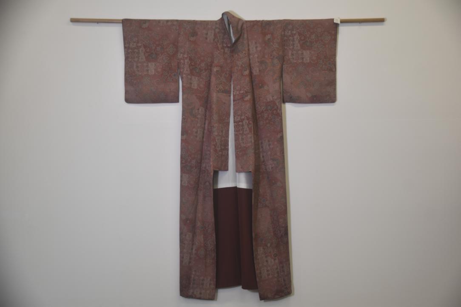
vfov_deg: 23.8
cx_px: 230
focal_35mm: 57
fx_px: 730
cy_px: 154
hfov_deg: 35.0
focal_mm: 38
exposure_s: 1/60
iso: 400
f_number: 4.2
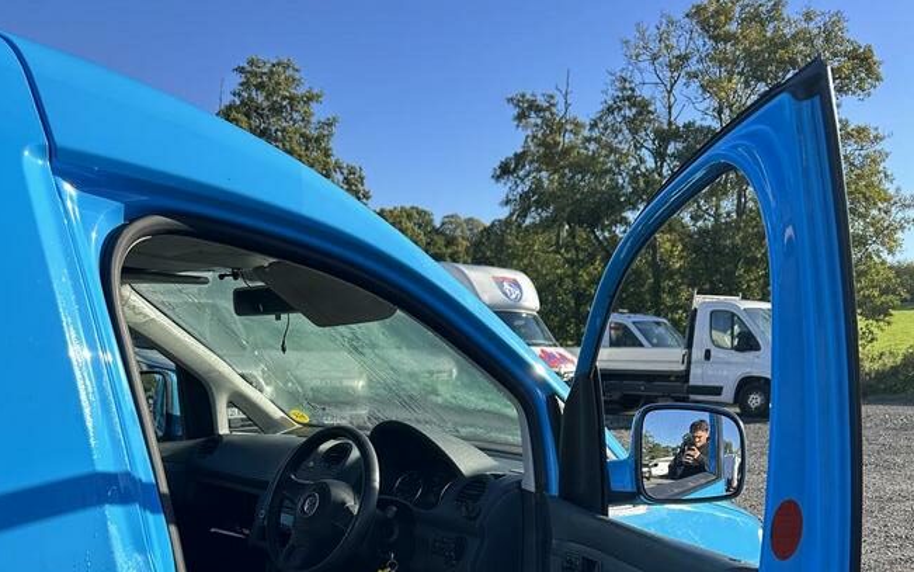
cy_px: 606
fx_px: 872
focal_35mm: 35
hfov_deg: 55.3
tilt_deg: -16.4
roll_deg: -0.5
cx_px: 444
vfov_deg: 32.5
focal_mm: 6.86
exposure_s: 1/1304
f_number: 1.78
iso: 80
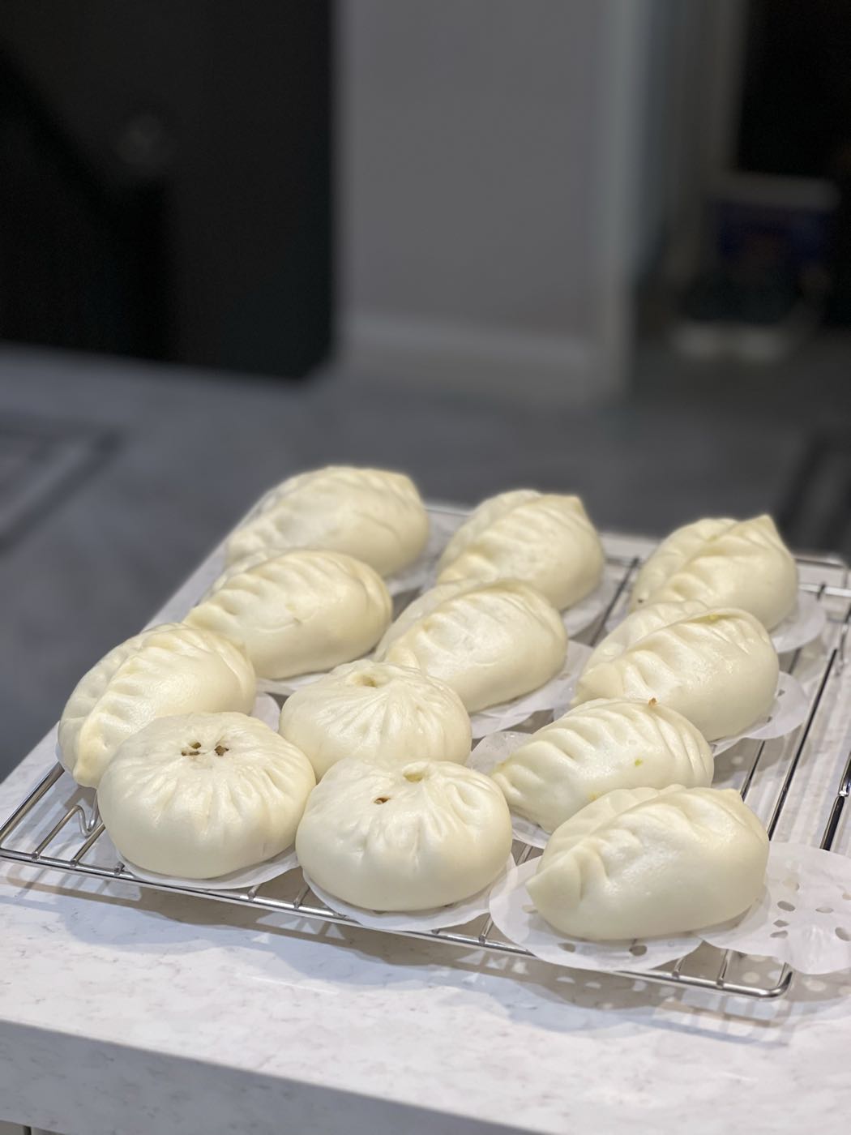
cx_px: 426
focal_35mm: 77
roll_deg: -0.5
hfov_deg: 19.1
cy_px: 568
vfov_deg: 25.3
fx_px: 2524
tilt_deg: -24.9
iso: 125
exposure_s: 1/33
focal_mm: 9
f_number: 2.8
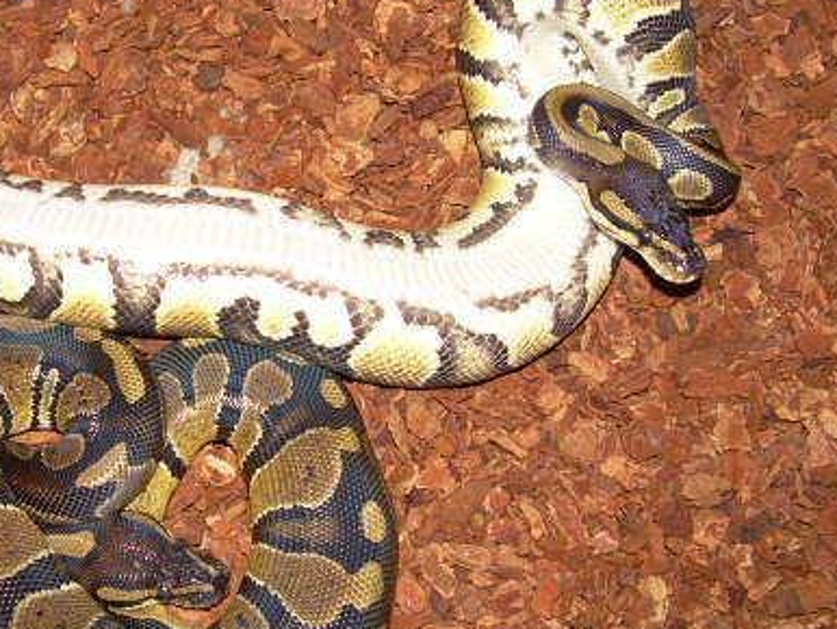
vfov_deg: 23.3
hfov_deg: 30.3
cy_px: 280
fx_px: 1524
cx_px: 228
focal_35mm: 63
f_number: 2.8
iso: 50
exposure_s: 1/60
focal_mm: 6.3
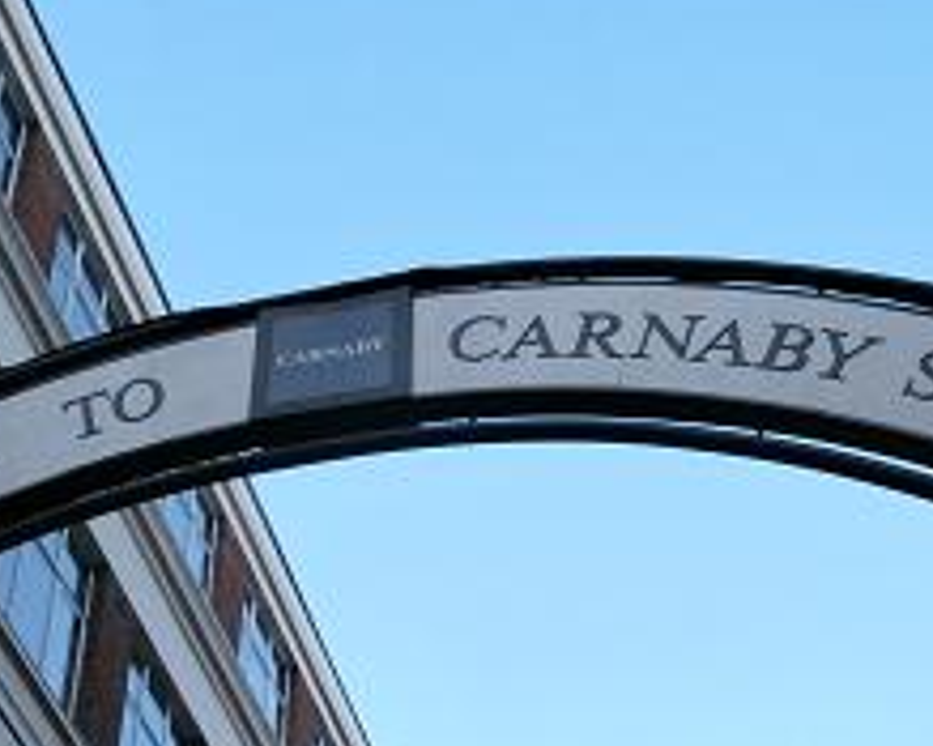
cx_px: 369
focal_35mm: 78
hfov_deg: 24.4
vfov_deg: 19.6
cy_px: 473
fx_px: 2153
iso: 100
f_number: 3.9
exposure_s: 1/200
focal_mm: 6.67
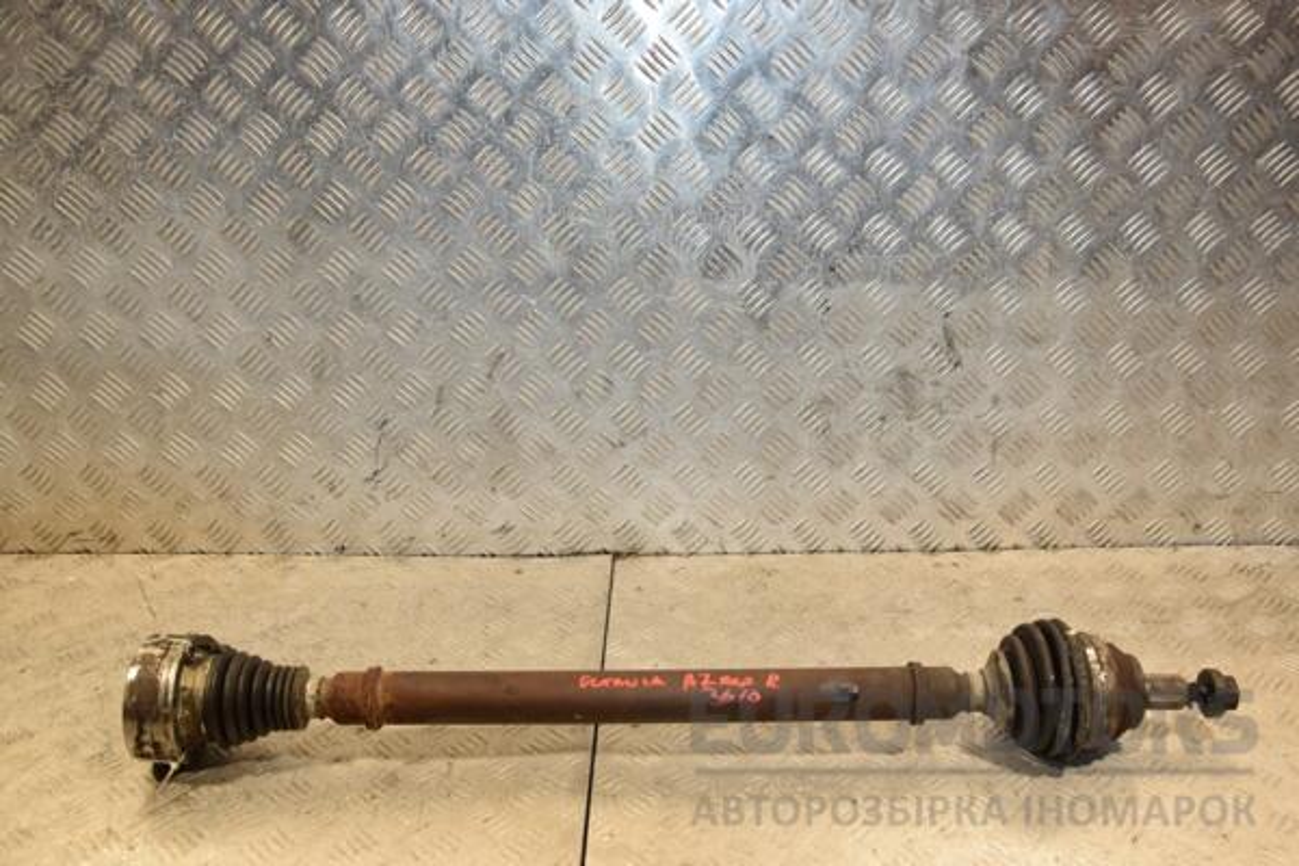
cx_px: 650
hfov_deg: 57.2
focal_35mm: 33
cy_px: 433
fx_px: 1191
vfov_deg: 40.0
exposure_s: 1/200
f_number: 5.6
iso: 800
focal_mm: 22
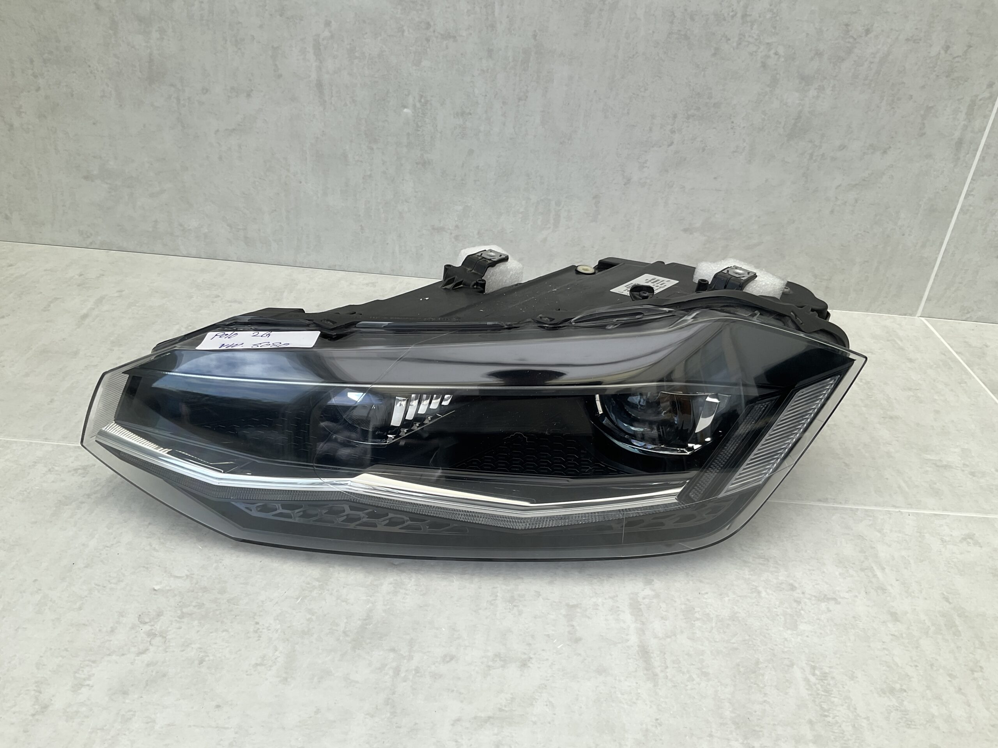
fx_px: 836
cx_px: 499
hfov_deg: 61.7
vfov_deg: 48.2
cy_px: 374
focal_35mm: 29
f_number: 1.8
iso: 16
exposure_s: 1/351
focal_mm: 3
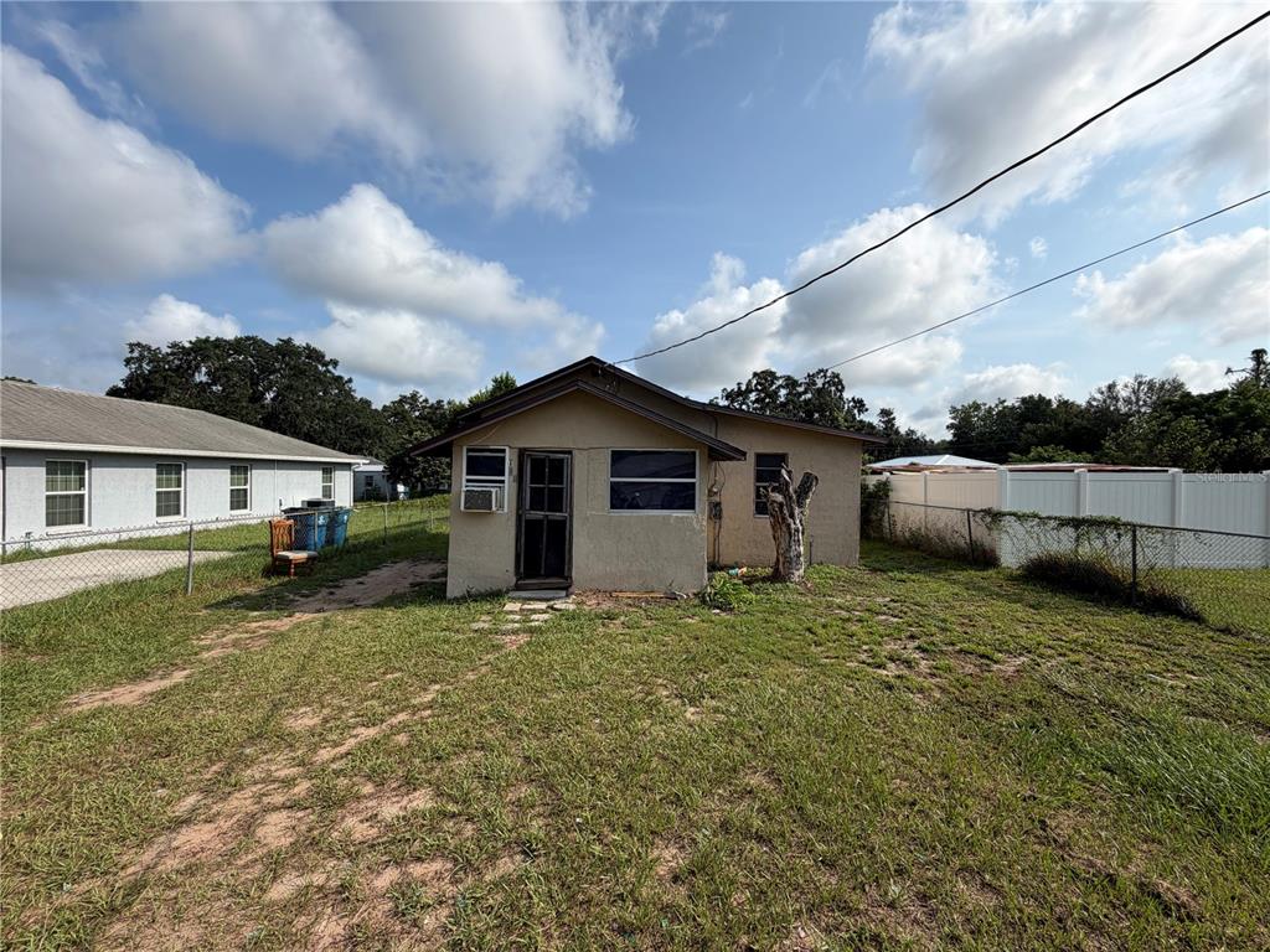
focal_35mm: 14
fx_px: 514
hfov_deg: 102.1
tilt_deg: -1.5
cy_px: 476
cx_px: 635
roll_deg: -0.6
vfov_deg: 85.7
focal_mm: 2.22
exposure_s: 1/1033
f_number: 2.2
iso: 20
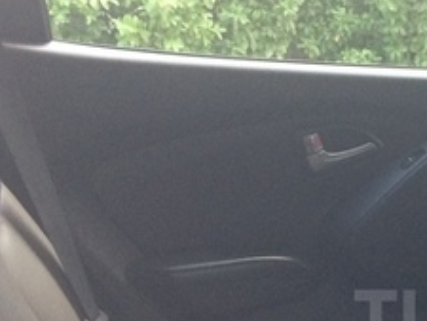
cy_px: 318
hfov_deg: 21.0
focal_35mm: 85
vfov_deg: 17.0
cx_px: 548
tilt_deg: -19.3
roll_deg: -2.4
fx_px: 1049
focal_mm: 4.15
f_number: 2.2
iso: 80
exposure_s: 1/33
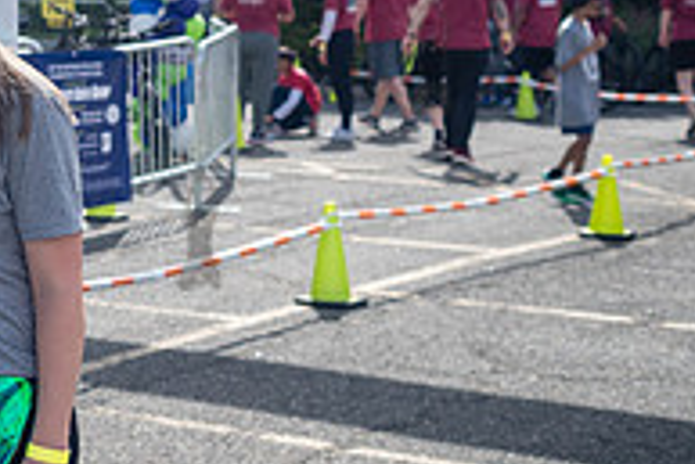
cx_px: -266
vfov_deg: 13.0
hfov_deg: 17.9
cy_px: 52
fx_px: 2029
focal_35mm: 105
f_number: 4
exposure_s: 1/1000
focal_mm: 35
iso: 200
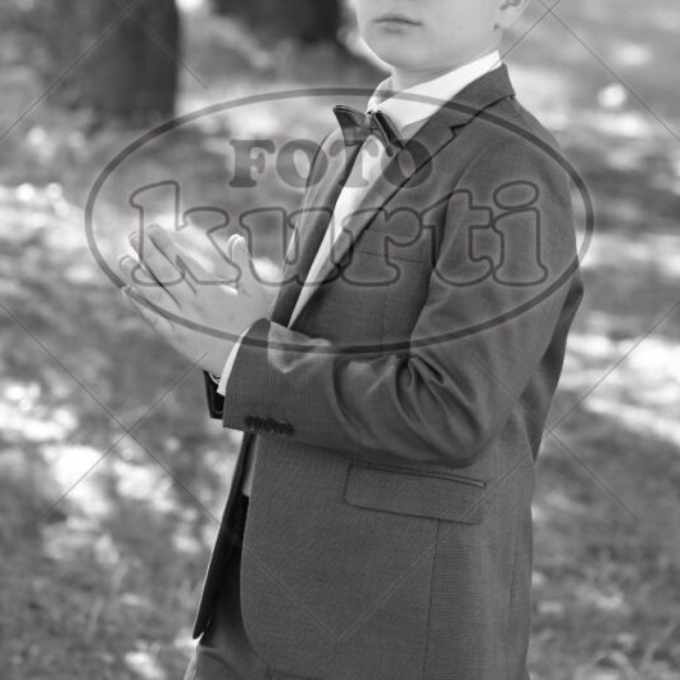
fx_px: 3423
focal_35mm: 154
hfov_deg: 11.3
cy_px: 221
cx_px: 339
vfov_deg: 11.3
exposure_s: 1/160
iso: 640
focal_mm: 120
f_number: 5.6
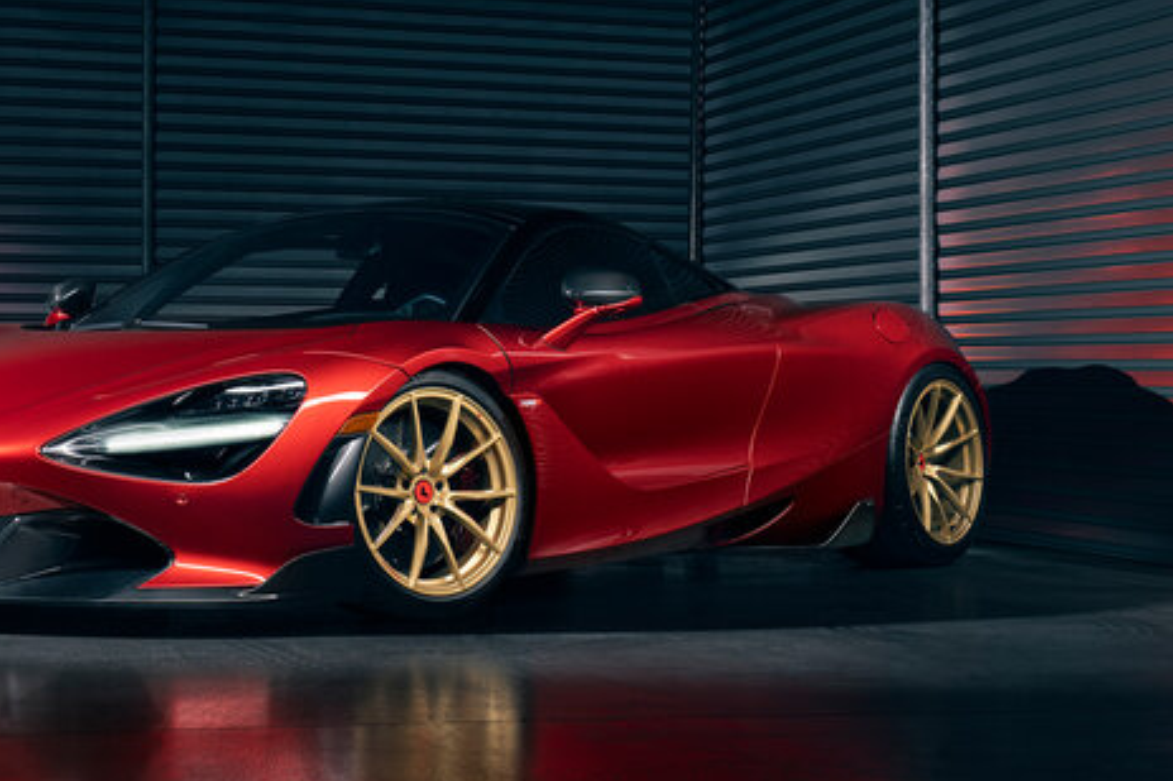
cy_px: 249
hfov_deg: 25.0
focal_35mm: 81
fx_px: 2638
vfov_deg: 16.8
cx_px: 506
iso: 100
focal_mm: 47
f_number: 11
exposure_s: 10
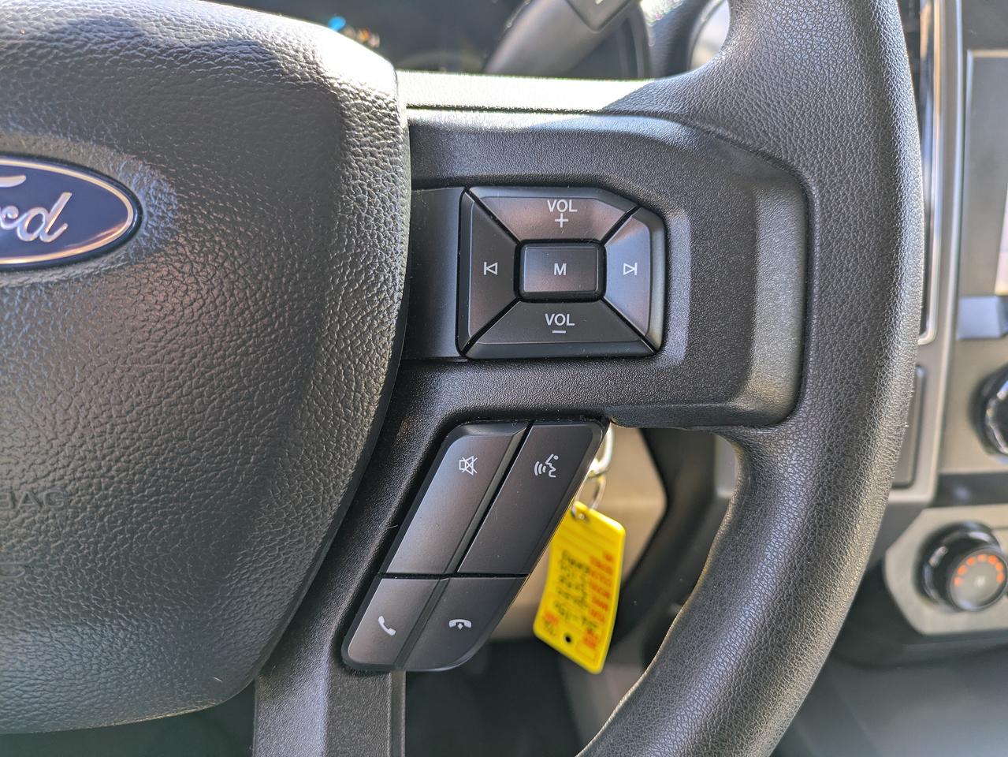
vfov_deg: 54.9
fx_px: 728
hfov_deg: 69.4
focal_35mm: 25
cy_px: 378
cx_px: 504
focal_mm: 5.43
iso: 57
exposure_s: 1/120
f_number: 1.89
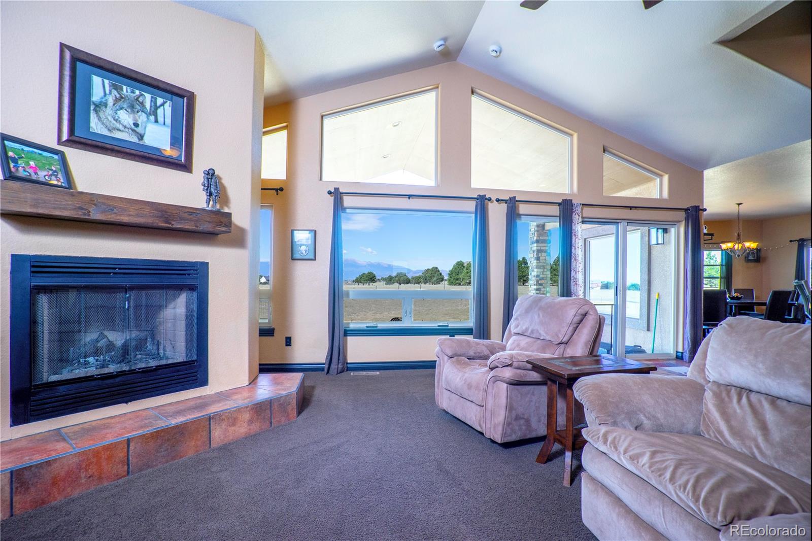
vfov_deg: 73.7
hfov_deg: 96.7
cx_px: 406
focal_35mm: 16
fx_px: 361
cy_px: 270
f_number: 7.1
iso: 400
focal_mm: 16
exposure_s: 1/60
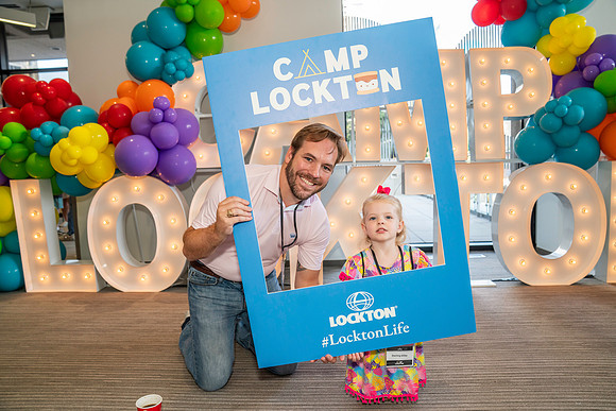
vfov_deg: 53.2
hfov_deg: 73.7
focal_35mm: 24
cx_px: 308
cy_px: 206
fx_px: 411
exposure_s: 1/200
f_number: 4.5
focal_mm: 24
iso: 1000
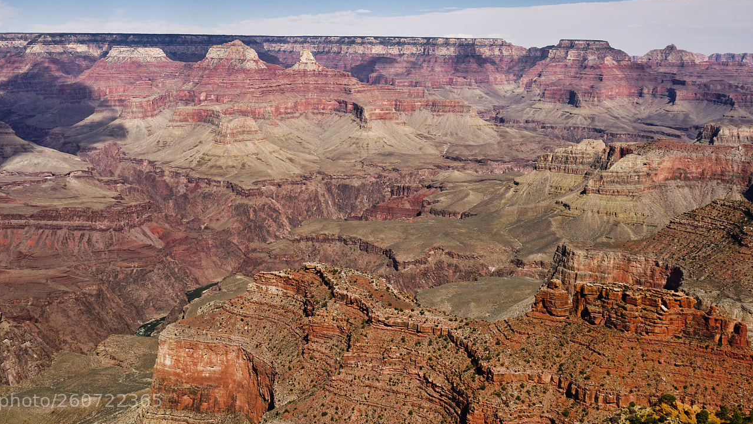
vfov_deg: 25.8
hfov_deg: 44.5
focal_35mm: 46
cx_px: 325
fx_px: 918
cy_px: 132
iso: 200
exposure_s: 1/160
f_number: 10
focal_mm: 35
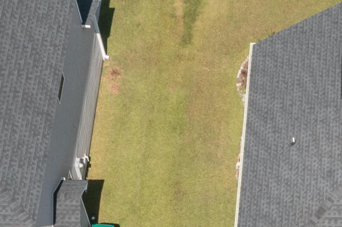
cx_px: 472
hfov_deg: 13.0
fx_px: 1434
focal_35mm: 151
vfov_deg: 8.7
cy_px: 407
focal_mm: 10.26
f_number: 7.1
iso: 100
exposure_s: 1/200
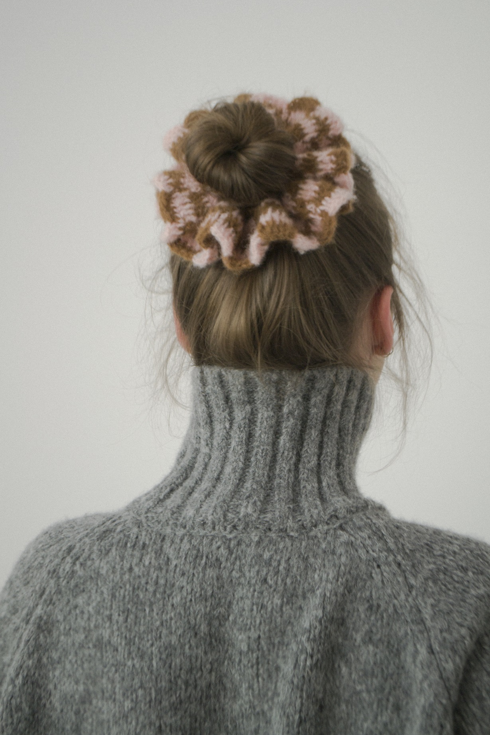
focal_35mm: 82
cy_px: 368
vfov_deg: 24.6
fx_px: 1685
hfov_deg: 16.5
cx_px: 245
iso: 180
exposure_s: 1/60
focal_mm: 55
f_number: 5.6
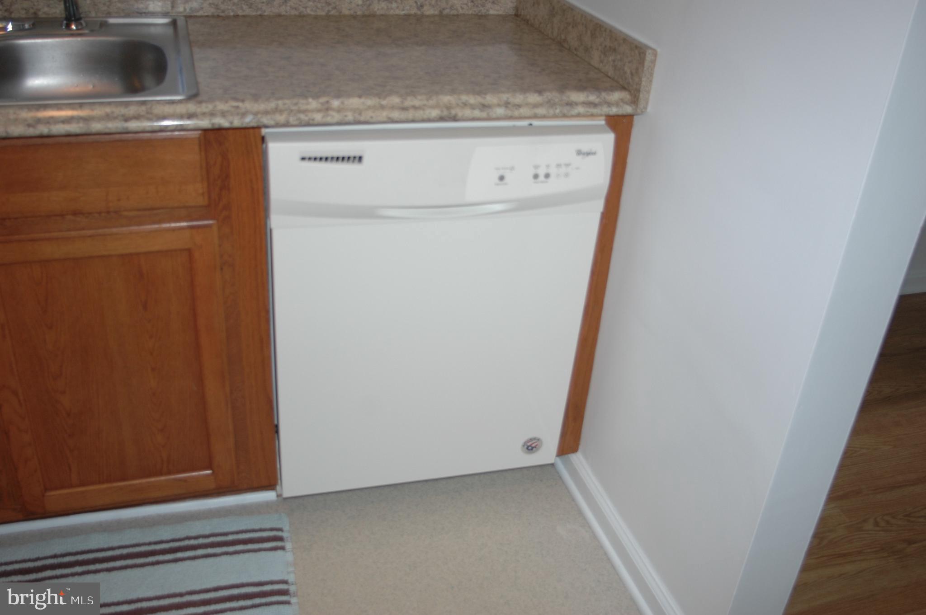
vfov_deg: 38.3
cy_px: 308
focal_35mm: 34
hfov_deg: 55.2
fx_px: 886
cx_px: 463
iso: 200
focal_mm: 23
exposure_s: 1/60
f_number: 3.8
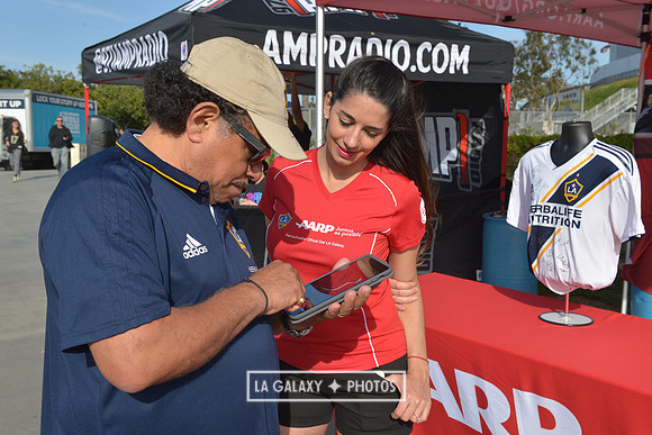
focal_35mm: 40
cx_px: 326
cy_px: 218
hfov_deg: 48.4
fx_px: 725
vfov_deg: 33.4
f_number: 10
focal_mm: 40
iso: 200
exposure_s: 1/400
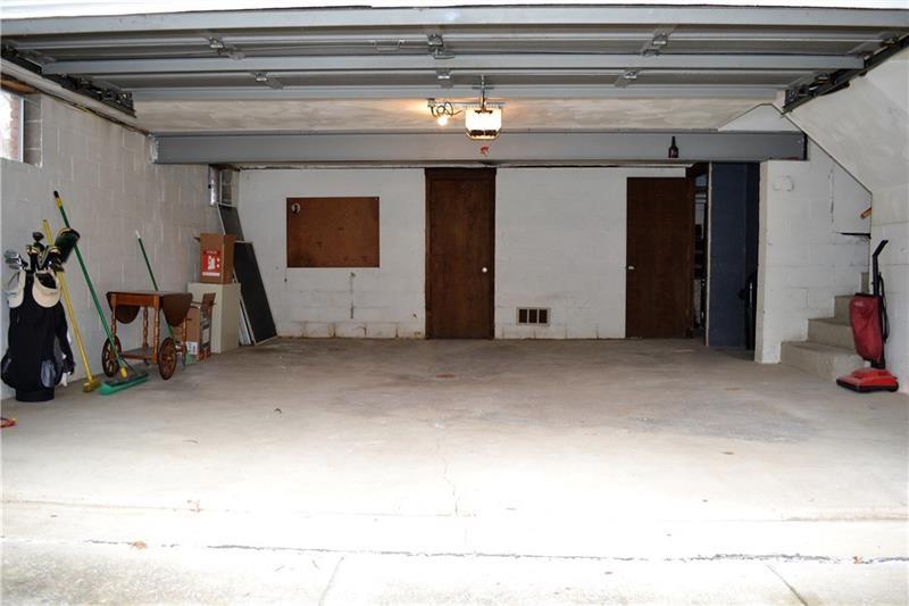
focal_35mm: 27
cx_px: 454
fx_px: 682
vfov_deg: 47.9
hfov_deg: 67.4
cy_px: 303
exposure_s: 1/125
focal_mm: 18
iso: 400
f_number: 4
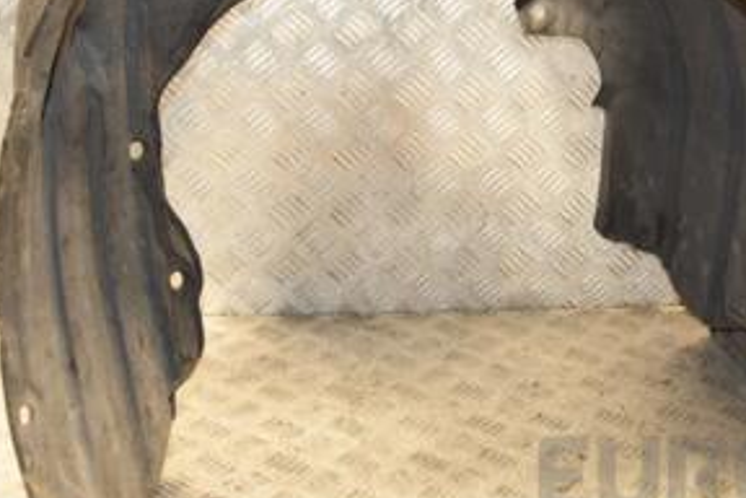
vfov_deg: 18.1
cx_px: 490
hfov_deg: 26.9
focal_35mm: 75
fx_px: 1554
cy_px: 130
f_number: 5
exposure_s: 1/125
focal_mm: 24
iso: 800
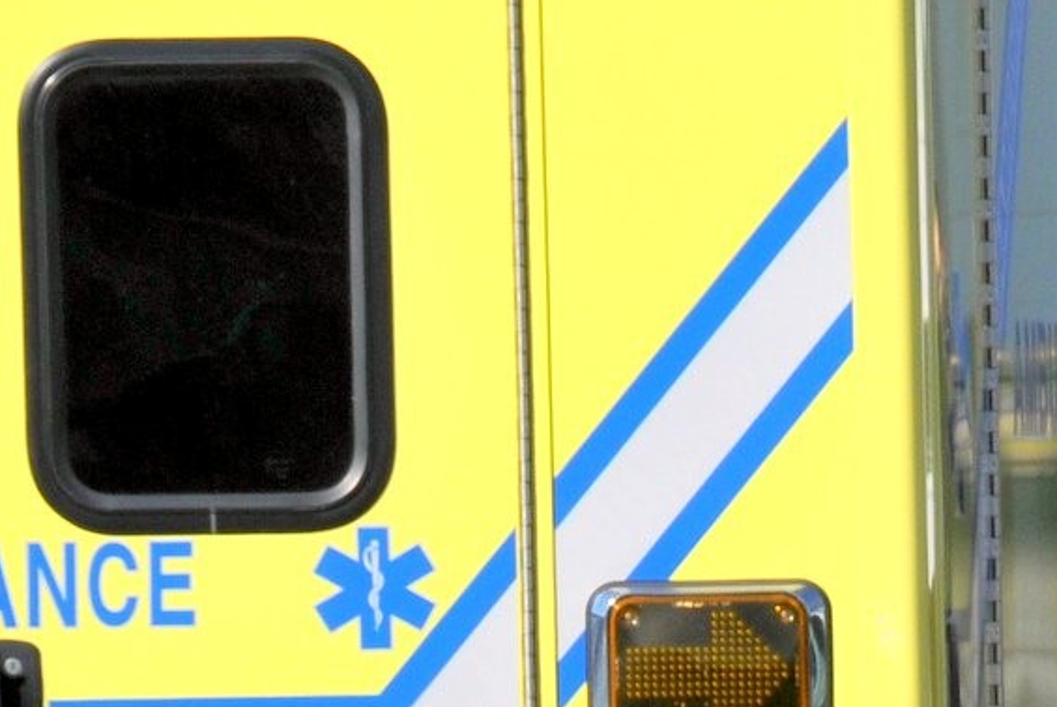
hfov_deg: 3.7
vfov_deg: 2.5
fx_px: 16224
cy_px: 646
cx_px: 1285
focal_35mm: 552
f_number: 11
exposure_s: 1/500
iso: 200
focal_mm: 130
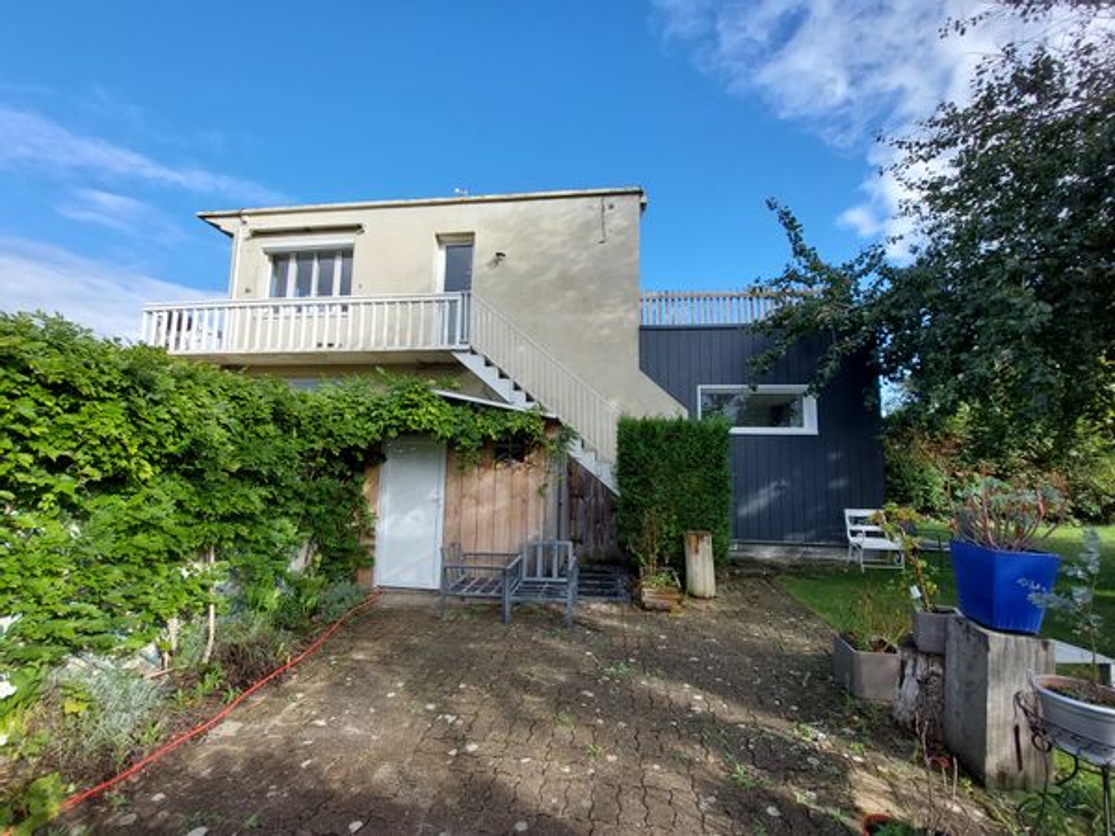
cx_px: 558
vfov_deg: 89.9
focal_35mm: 13
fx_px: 419
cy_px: 418
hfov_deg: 106.2
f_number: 2.2
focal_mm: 1.74
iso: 50
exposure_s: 1/617
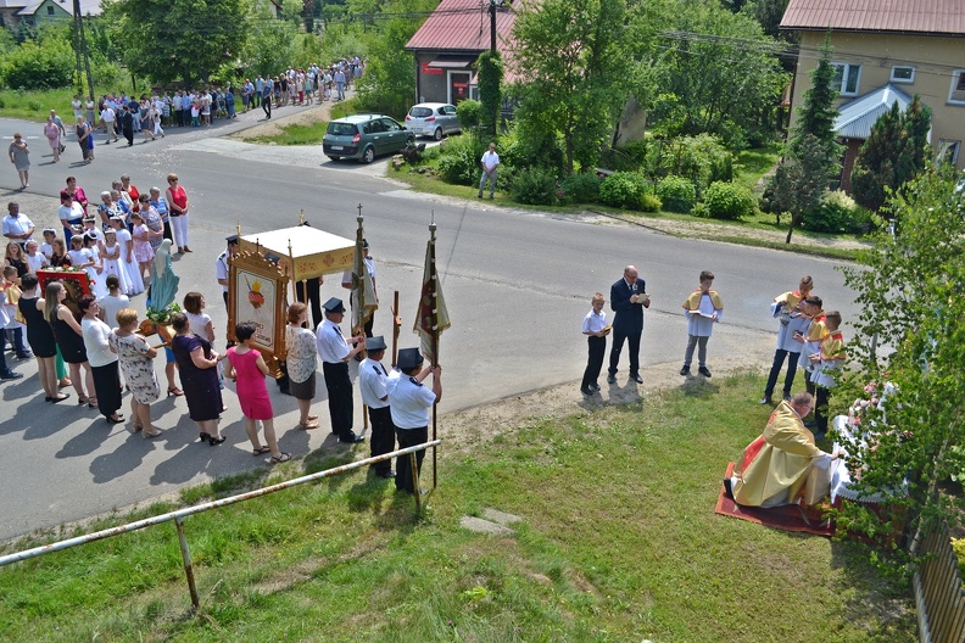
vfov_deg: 47.9
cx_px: 482
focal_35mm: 27
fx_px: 724
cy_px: 322
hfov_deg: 67.4
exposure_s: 1/800
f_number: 5
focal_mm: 18
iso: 200
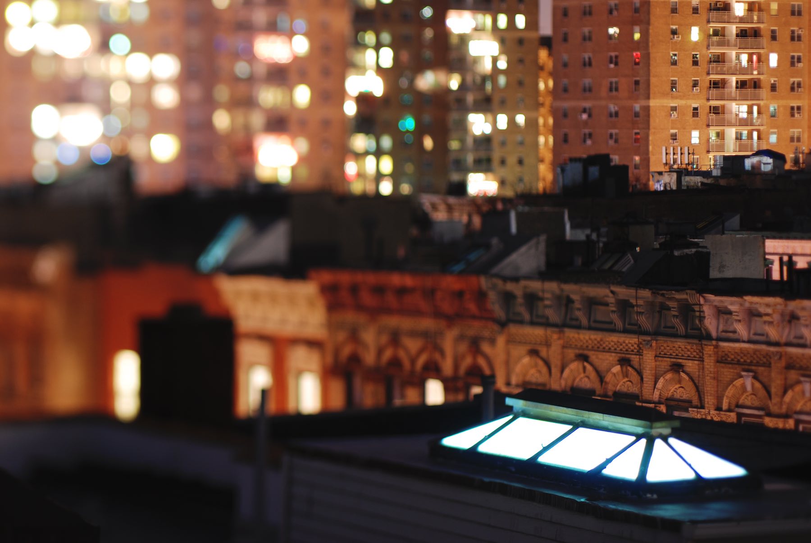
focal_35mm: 128
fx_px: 2876
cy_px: 272
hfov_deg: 16.1
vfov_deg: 10.8
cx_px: 406
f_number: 2.8
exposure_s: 15
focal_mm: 85
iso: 100
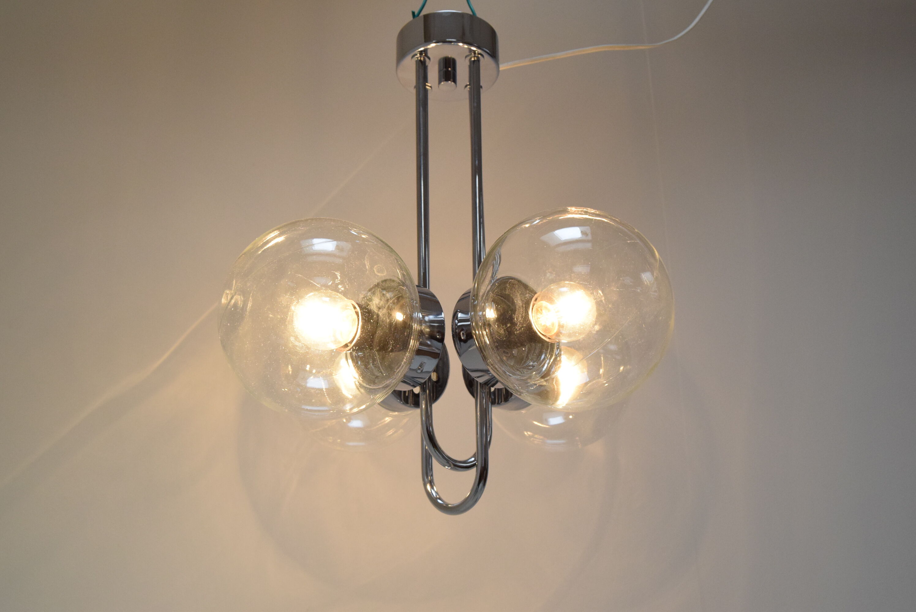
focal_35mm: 33
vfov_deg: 40.0
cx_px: 458
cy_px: 306
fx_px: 840
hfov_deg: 57.2
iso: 1600
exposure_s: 1/200
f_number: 7.1
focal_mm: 22
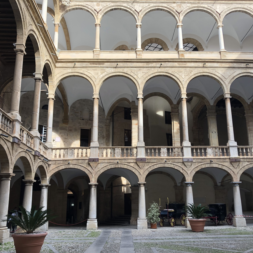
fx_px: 281
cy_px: 129
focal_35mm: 34
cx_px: 137
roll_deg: +1.8
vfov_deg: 48.4
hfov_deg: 48.4
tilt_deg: +14.6
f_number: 1.8
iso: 20
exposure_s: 1/366
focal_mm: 4
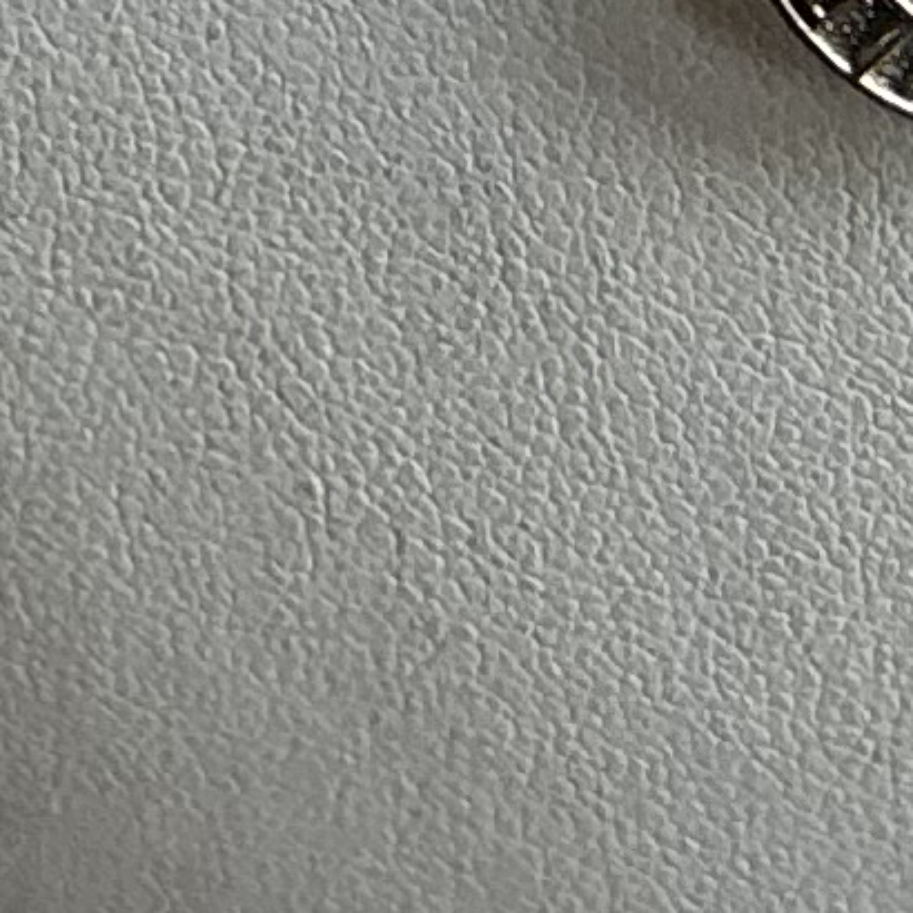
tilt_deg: -51.6
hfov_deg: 6.8
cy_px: -848
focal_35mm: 252
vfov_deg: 6.7
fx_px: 7520
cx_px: 1737
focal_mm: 3
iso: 32
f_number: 1.8
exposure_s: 1/100
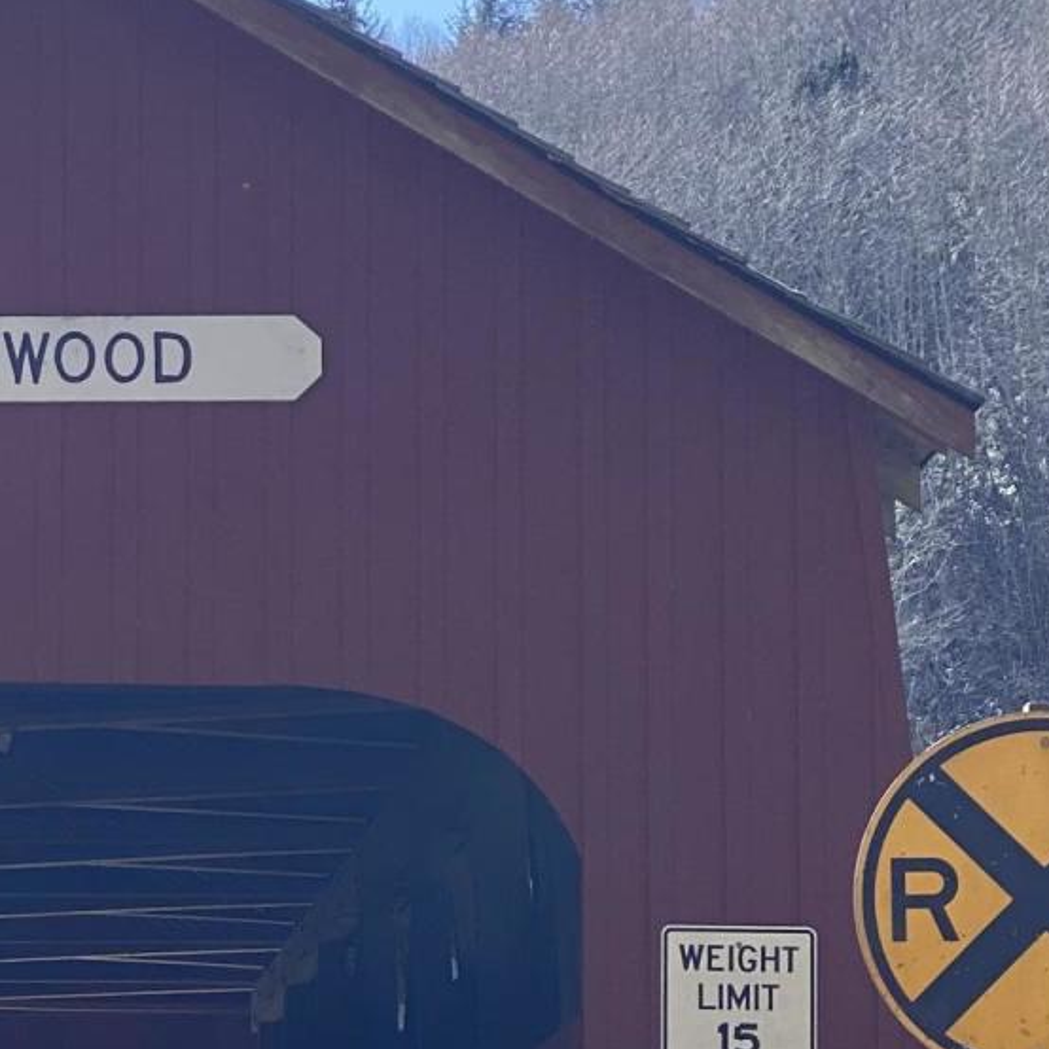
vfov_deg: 10.4
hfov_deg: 10.4
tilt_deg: +4.8
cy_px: 1040
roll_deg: -0.9
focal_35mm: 166
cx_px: -49
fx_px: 5691
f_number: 2
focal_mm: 6
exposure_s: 1/716
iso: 20
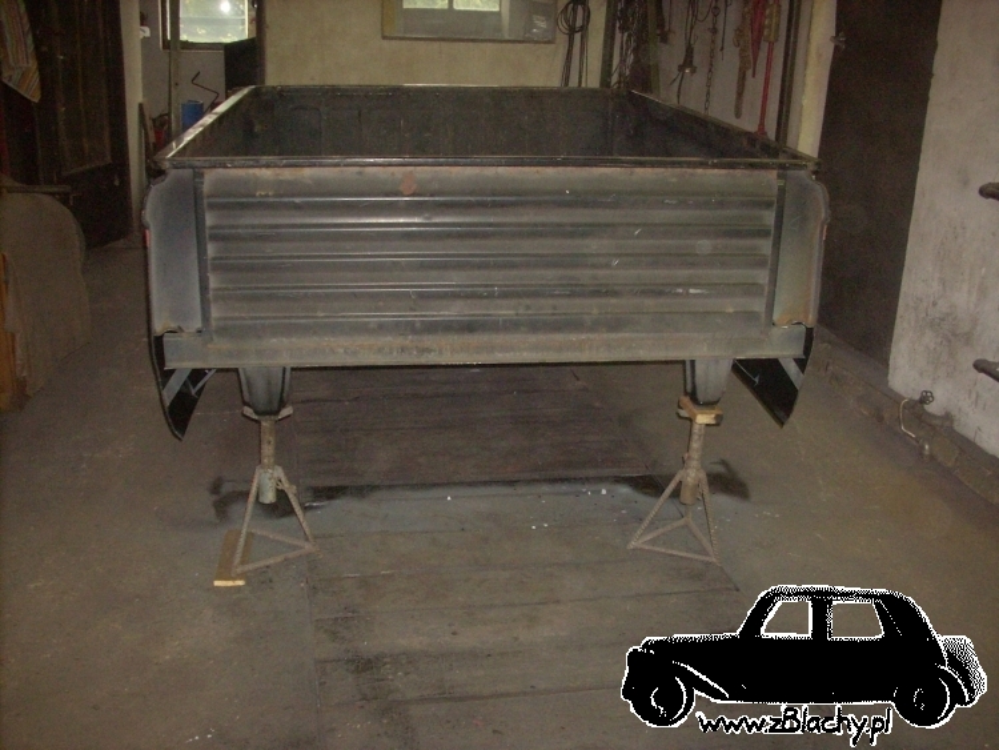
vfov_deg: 38.7
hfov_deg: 50.1
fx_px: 1068
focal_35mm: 37
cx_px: 500
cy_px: 375
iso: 400
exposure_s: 1/60
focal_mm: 6.2
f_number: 2.8
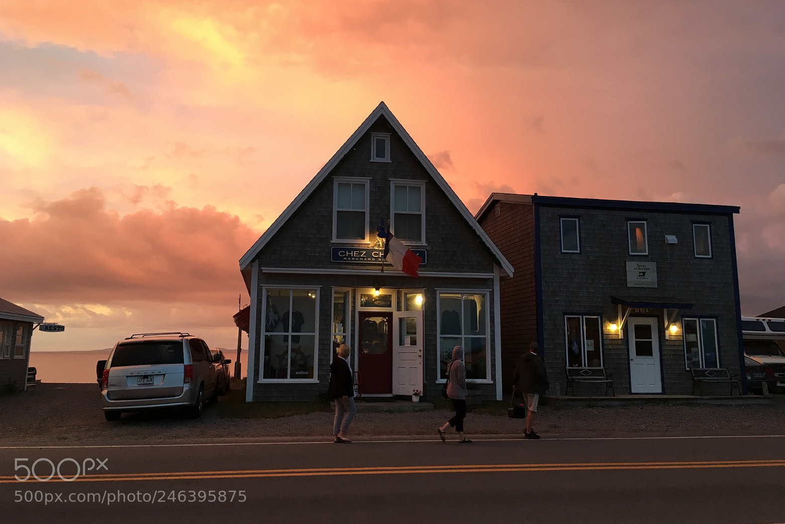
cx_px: 386
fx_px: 676
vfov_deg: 42.3
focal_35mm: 31
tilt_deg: +8.2
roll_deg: -0.6
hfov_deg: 60.3
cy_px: 233
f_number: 2.2
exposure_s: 1/30
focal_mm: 4.15
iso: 50
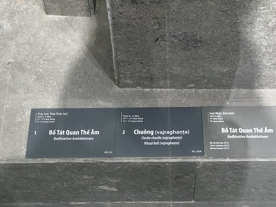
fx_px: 614
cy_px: 104
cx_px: 138
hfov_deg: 25.3
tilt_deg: -57.8
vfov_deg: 19.1
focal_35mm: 77
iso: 800
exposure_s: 1/34
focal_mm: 9
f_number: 2.8
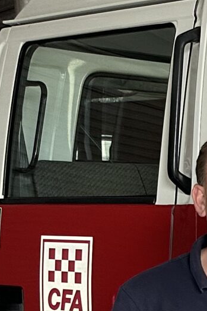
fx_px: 1053
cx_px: 608
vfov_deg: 16.6
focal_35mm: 122
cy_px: 283
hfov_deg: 9.2
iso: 200
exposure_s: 1/121
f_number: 1.78
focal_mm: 6.86
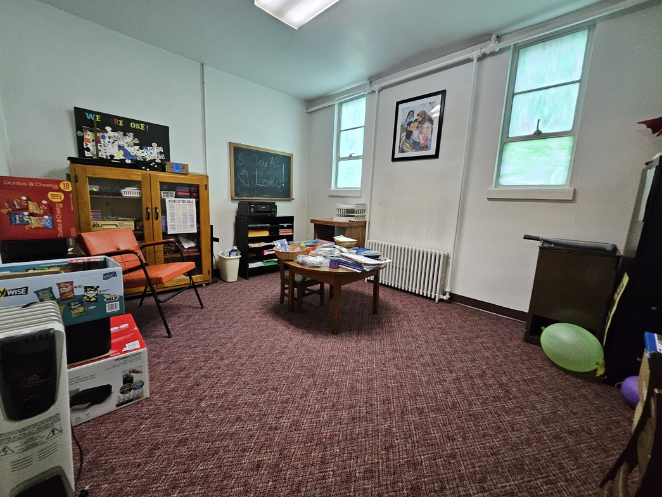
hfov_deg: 106.2
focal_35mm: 13
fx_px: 249
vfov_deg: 89.9
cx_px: 331
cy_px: 248
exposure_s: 1/40
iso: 320
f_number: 2.2
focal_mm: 1.7
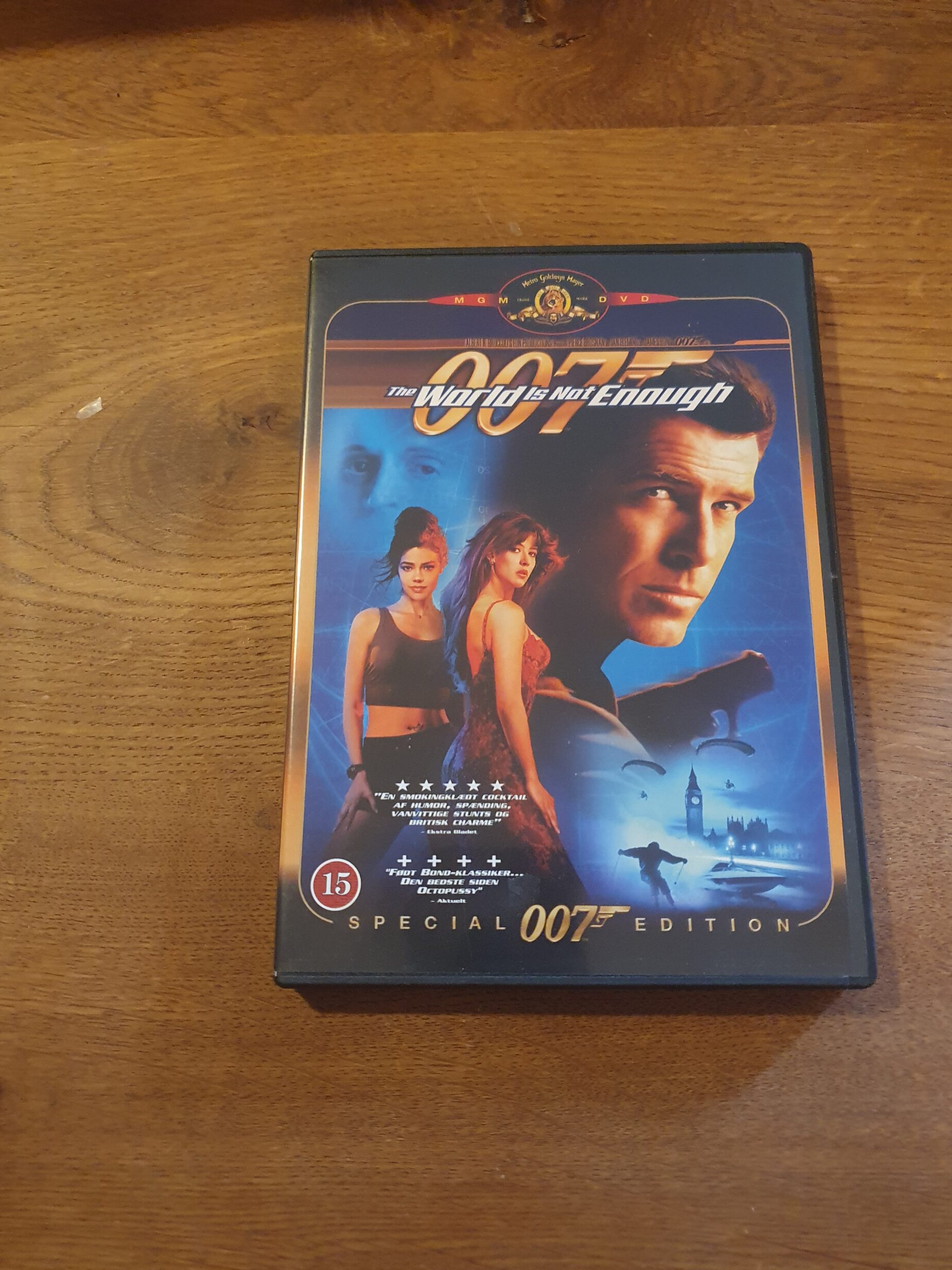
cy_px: 657
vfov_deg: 65.3
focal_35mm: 27
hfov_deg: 51.4
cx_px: 490
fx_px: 990
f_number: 1.5
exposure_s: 1/50
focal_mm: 4.32
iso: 500
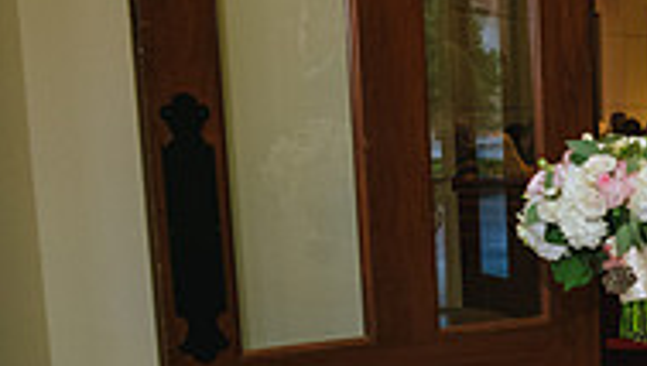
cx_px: 989
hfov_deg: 22.3
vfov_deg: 15.6
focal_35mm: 77
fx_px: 1323
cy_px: 323
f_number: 2.8
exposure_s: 1/125
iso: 1600
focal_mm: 24
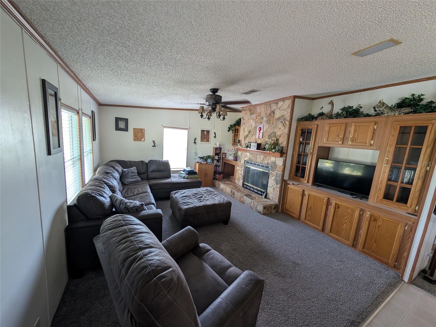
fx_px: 151
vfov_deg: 94.5
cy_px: 164
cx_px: 218
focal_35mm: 12
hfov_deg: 110.5
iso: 119
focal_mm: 2.23
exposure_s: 1/39.9
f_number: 1.95
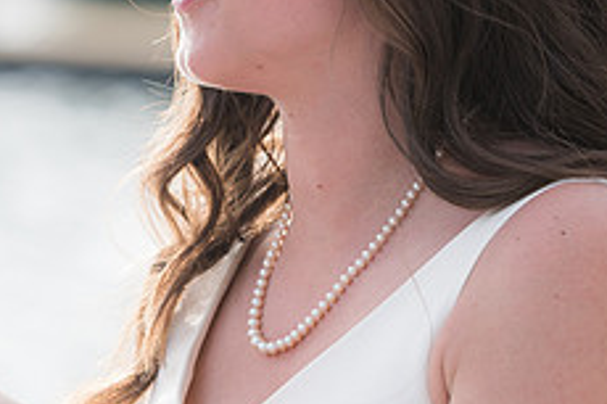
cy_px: 80
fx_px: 10379
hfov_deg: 3.3
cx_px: 295
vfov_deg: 2.2
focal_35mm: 616
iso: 200
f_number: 4
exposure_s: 1/320
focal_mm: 150
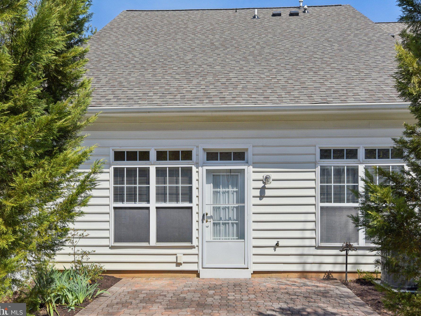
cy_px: 159
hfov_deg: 56.8
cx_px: 215
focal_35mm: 32
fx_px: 389
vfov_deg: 44.2
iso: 400
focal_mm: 29
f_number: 8
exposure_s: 1/4000
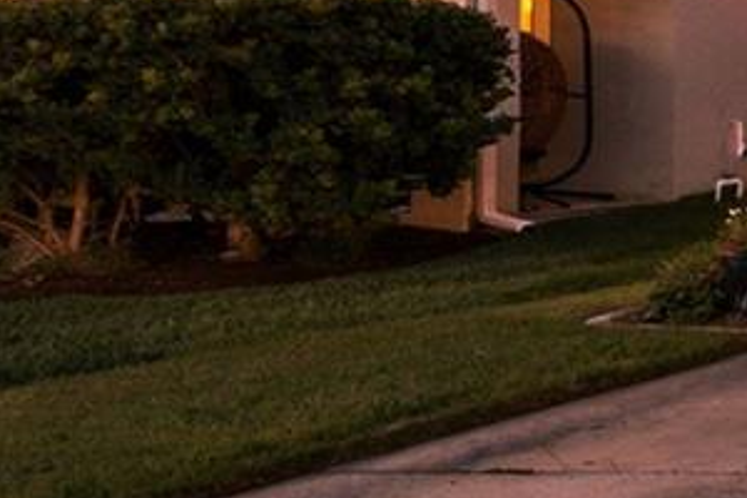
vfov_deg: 20.4
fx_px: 1328
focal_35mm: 64
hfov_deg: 14.5
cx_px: 1865
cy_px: -25
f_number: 10
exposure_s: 1/250
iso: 125
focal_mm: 8
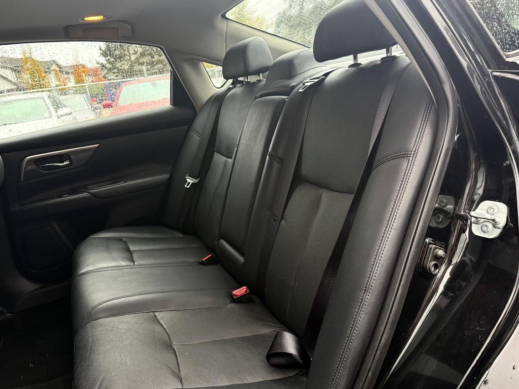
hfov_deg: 65.3
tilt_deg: -16.6
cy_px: 201
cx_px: 256
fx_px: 405
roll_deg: +7.8
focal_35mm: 27
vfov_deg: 51.3
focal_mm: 6.76
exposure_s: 1/121
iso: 200
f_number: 1.78
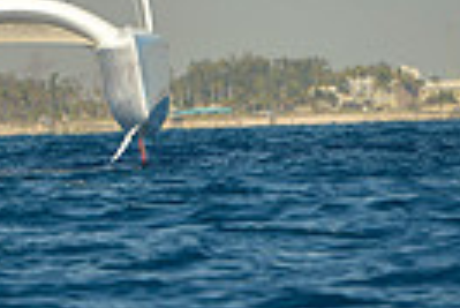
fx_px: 8647
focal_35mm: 676
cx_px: -515
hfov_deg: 3.0
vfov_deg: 2.0
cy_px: -12
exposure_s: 1/640
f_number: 5.6
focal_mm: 155
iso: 200
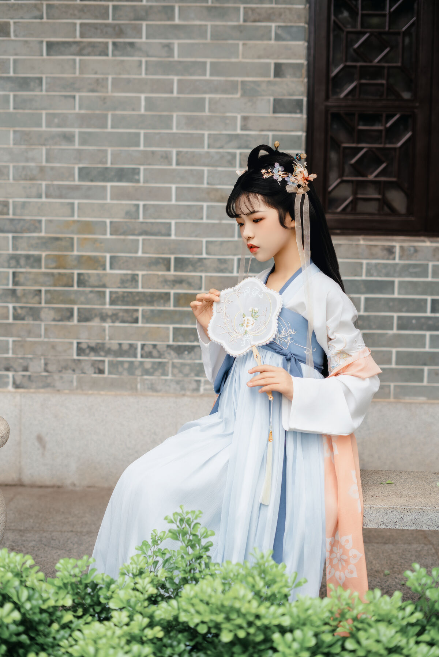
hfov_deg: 27.0
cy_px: 328
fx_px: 914
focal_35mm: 50
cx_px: 220
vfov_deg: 39.6
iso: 125
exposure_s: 1/250
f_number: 2.5
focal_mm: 50
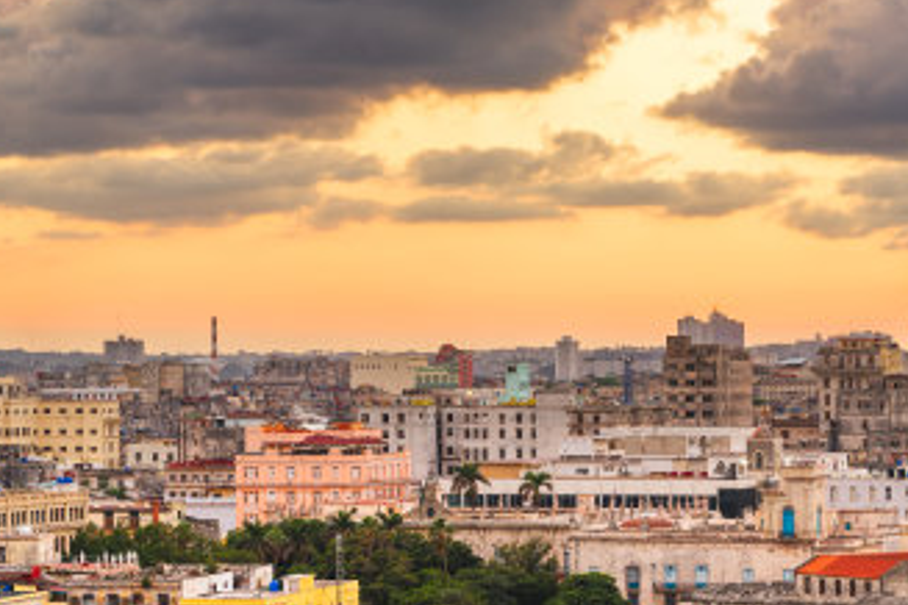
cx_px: 766
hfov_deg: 12.7
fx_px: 4060
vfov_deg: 8.5
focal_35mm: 161
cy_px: 483
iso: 64
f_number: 11
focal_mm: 86
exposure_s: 6
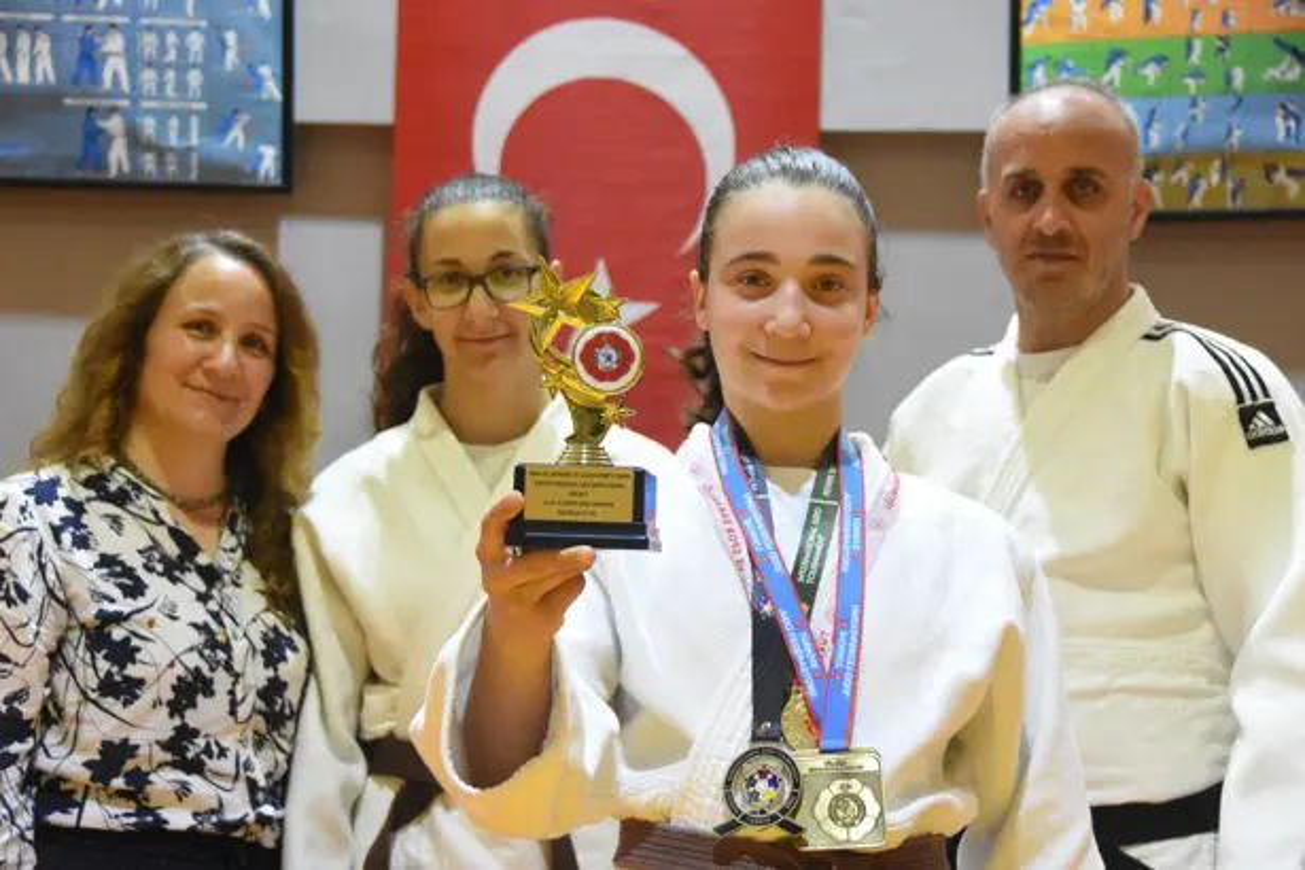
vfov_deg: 18.2
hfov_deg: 27.0
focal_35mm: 75
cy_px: 435
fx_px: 2719
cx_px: 652
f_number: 4.8
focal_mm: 50
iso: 3200
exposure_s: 1/320
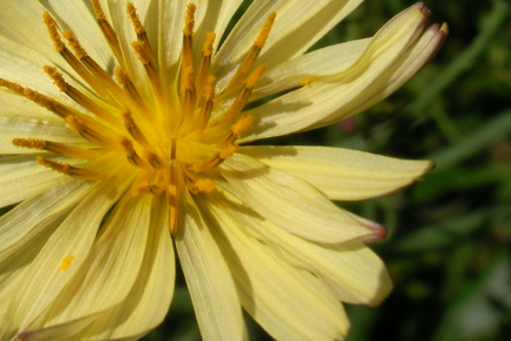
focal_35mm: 82
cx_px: 247
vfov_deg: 16.5
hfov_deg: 24.8
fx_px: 1164
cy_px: 47
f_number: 5.6
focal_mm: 6.6
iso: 50
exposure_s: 1/657
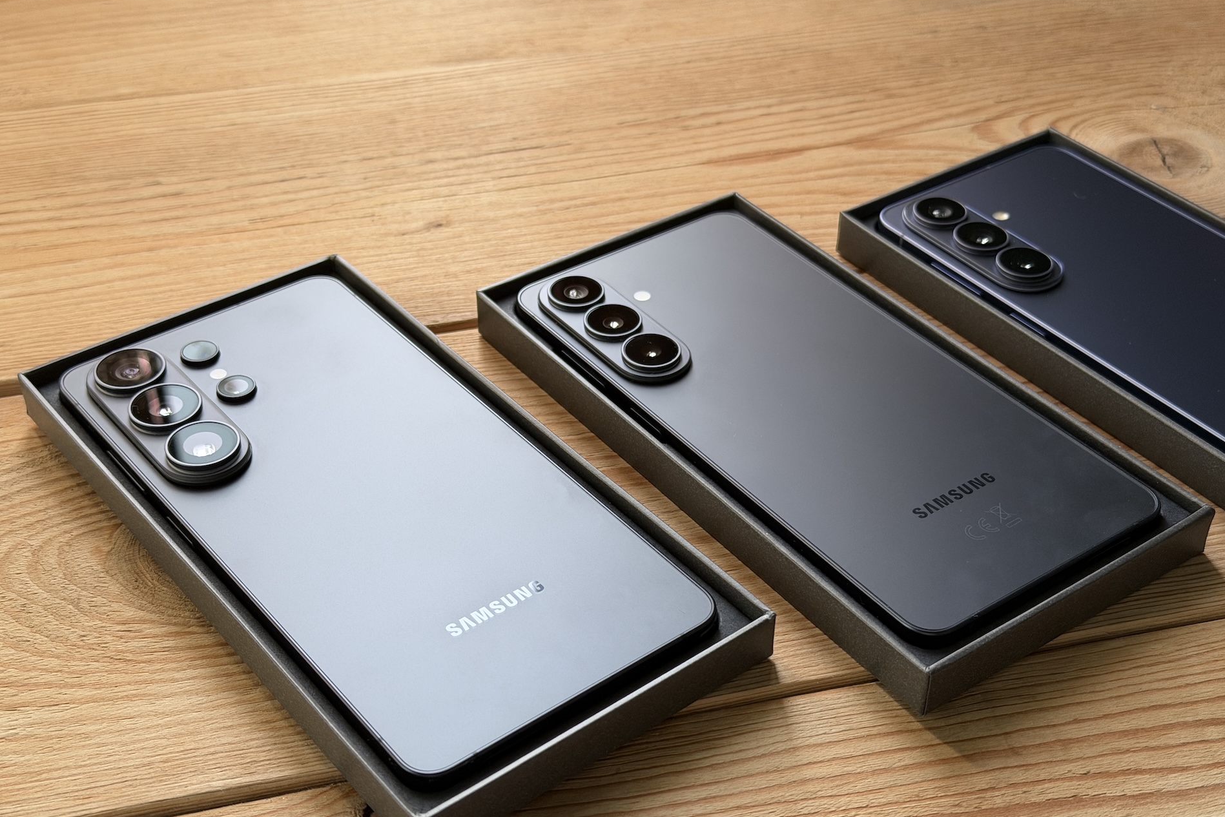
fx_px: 1701
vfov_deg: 27.0
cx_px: 613
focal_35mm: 50
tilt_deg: -40.1
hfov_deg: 39.6
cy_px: 451
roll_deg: -0.7
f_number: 1.78
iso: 100
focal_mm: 6.76
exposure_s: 1/106
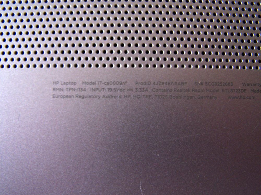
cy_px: 98
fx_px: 287
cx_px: 130
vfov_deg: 37.7
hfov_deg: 49.0
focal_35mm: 38
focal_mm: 6.3
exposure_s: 1/30
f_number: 2.8
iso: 140
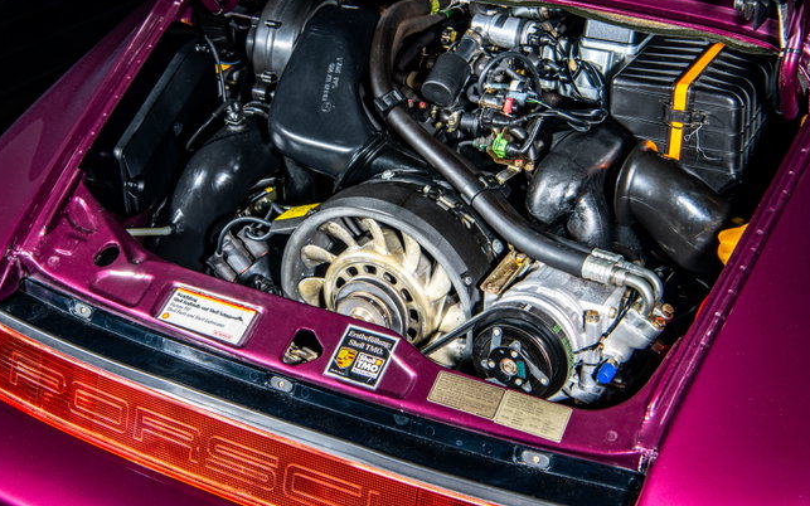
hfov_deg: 36.3
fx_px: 1236
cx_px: 426
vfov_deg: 23.1
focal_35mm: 56
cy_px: 224
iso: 160
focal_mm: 46
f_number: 10
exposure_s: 1/100
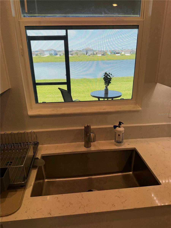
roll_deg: +0.7
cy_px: 114
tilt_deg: -20.2
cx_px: 86
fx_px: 158
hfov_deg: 56.8
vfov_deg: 71.6
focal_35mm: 24
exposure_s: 1/363
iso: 80
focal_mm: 6.76
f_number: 1.78
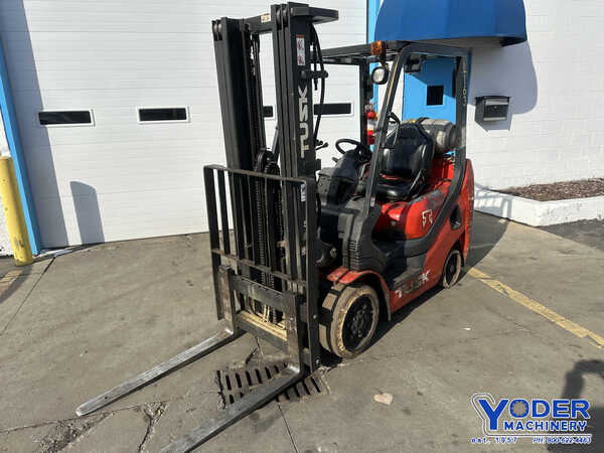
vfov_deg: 56.8
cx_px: 302
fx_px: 419
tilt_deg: -14.8
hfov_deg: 71.6
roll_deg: +1.0
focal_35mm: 24
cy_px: 226
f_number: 1.78
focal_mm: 6.86
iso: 80
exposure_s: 1/4545
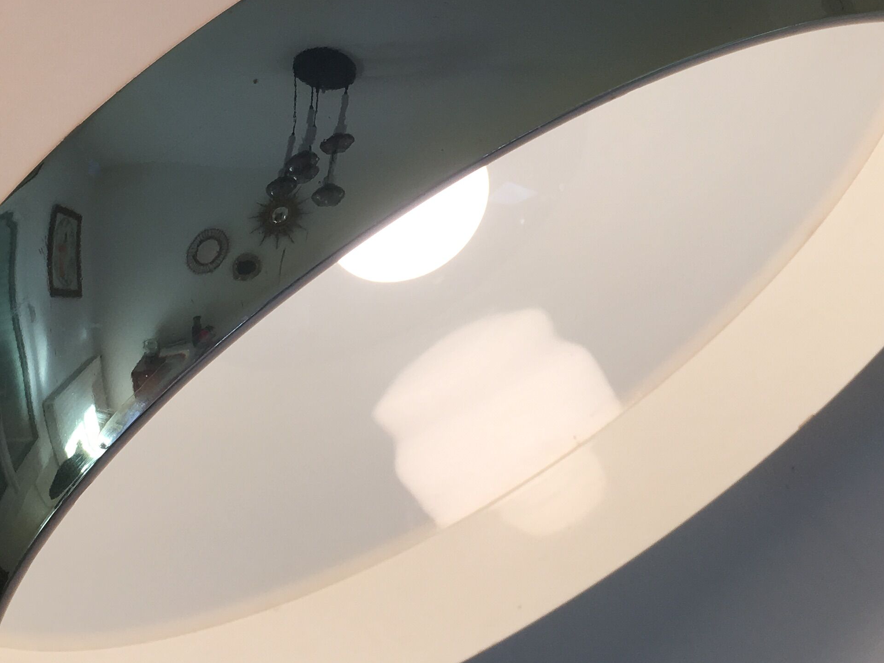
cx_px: 398
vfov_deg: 23.8
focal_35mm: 61
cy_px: 170
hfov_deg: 31.7
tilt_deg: +9.1
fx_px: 1558
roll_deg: +0.3
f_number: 2.2
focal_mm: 4.15
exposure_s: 1/169
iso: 25
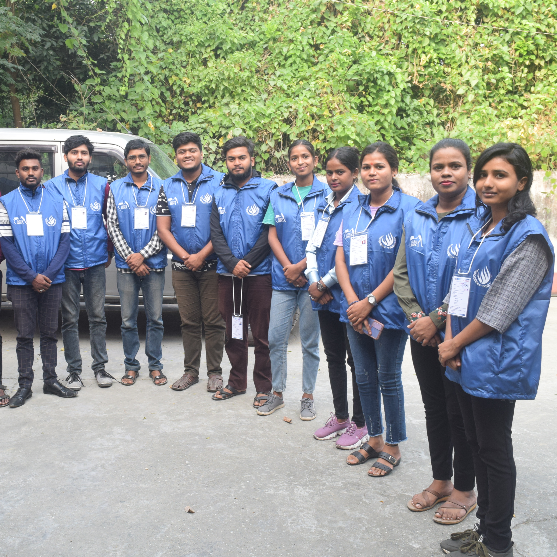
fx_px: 710
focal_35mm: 39
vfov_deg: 42.8
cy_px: 279
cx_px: 181
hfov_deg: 42.2
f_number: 8
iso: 800
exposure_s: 1/250
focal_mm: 20
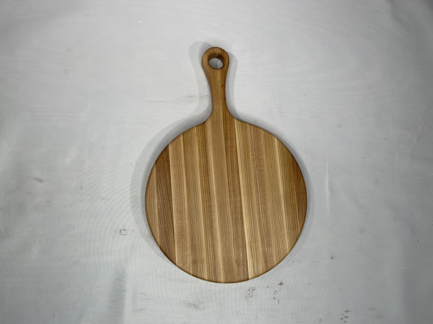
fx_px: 325
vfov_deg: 53.1
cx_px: 216
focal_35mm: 26
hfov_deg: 67.3
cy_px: 162
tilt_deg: -81.3
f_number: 1.6
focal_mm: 5.1
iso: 32
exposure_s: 1/599
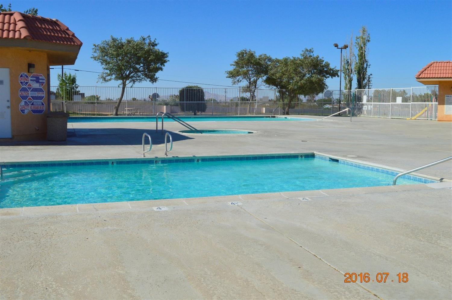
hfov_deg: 49.6
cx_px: 226
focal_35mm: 39
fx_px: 489
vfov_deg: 34.1
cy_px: 150
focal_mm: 26
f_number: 11
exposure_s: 1/500
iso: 280
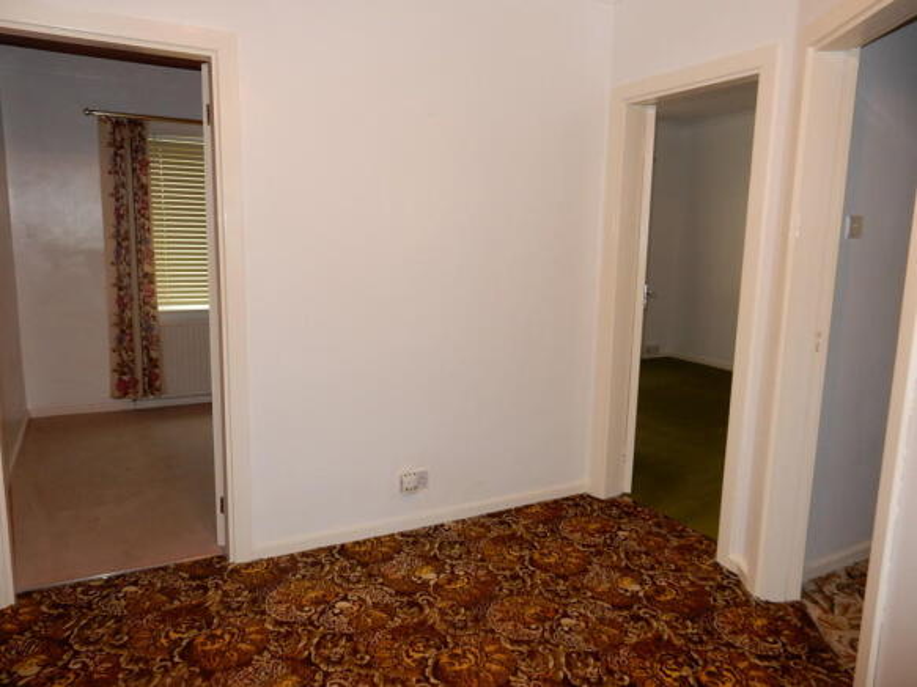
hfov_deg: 69.4
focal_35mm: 25
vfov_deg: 54.9
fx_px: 662
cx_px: 458
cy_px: 344
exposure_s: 1/30
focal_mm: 4.5
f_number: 3.7
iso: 200
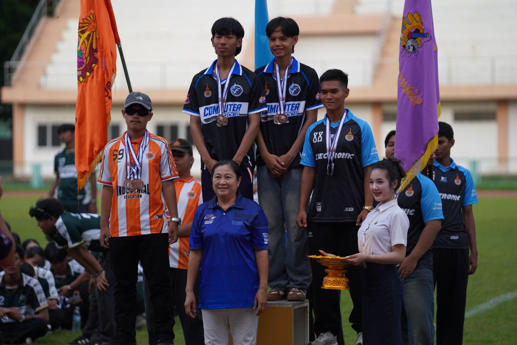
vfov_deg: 7.4
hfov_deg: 11.1
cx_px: 258
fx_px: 2656
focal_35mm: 185
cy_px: 172
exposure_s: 1/2000
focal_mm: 185
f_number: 2.8
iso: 500
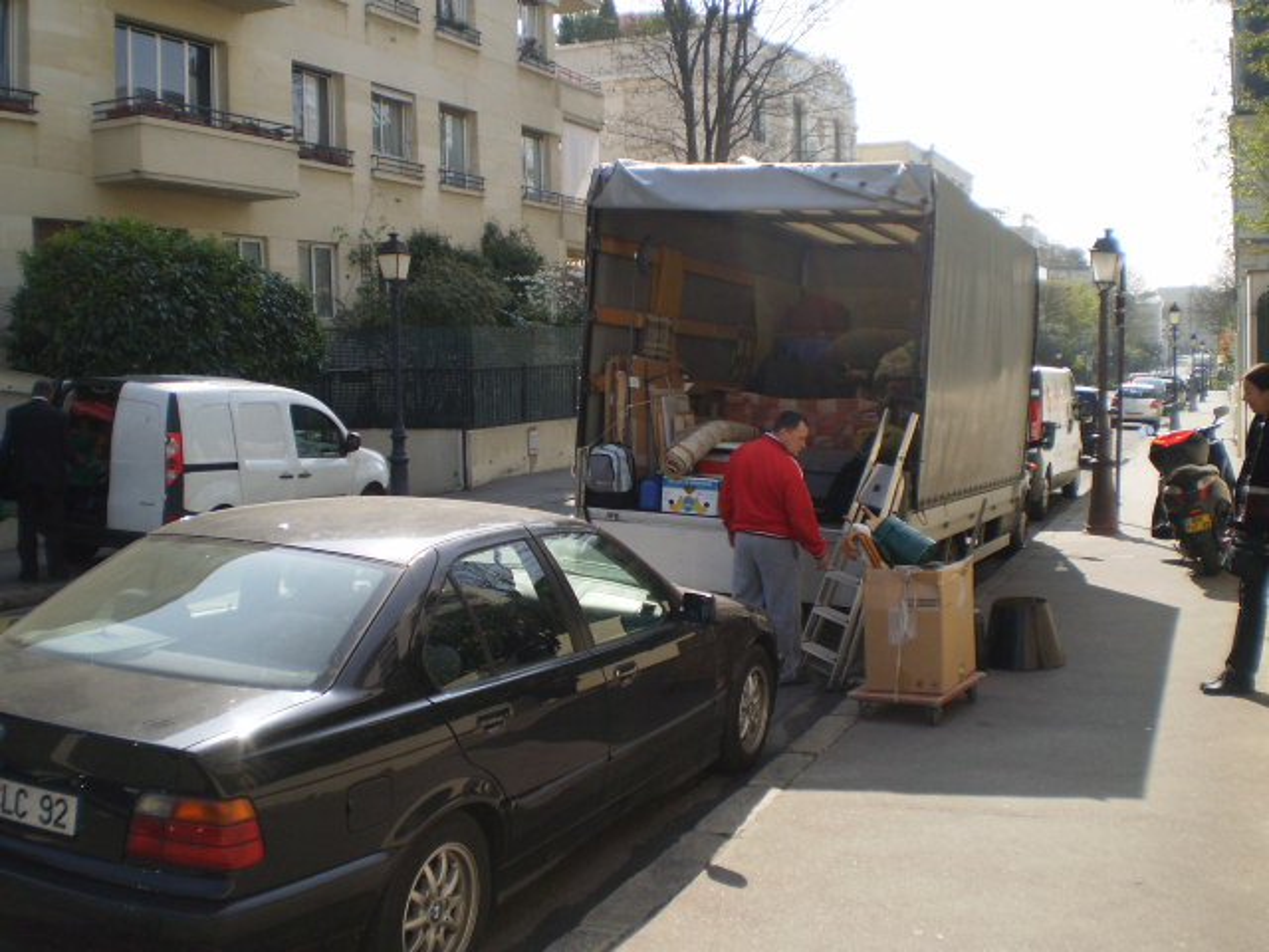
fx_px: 1320
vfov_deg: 39.7
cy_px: 476
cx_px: 634
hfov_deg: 51.4
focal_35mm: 36
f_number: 3.1
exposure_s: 1/640
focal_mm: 6.3
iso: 64
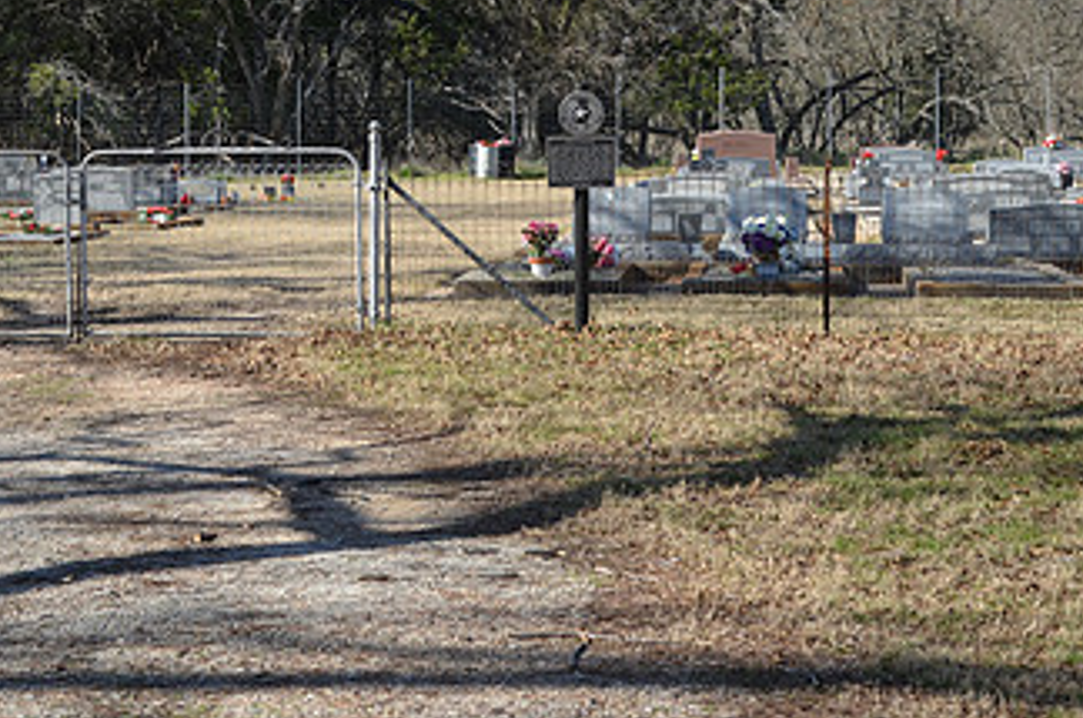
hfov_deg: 21.7
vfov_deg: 14.5
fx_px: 2820
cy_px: 214
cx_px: 394
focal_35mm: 94
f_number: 6.3
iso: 200
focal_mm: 35
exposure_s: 1/160
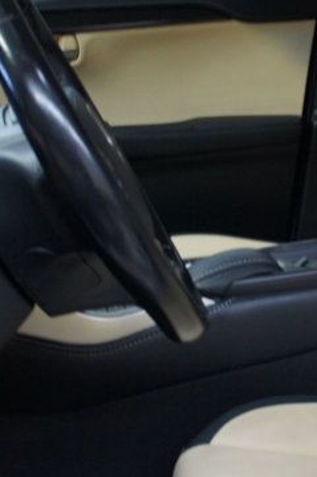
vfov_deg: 26.2
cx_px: 381
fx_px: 1018
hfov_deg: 16.9
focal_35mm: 77
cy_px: 155
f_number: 3.5
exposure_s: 1/30
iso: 640
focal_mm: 18
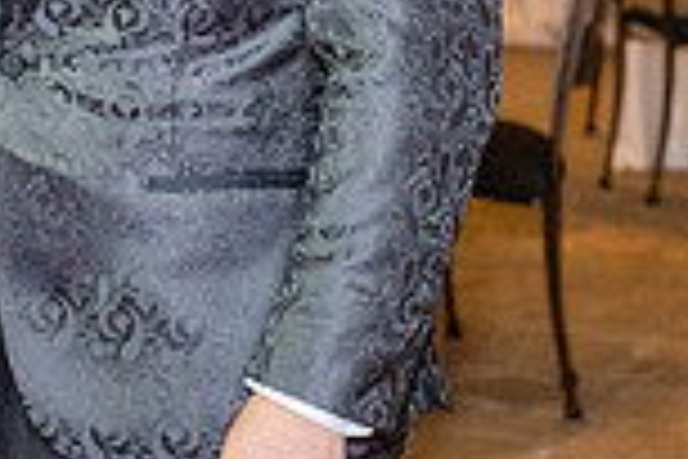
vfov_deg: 6.4
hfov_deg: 9.6
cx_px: -27
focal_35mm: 212
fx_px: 4051
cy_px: -146
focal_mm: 56
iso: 1600
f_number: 4
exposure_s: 1/160
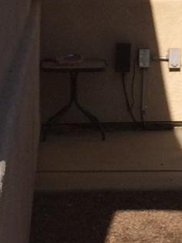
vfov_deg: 10.3
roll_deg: -0.3
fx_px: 1321
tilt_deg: -2.2
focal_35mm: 188
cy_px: -55
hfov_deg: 7.8
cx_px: 254
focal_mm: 4.15
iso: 32
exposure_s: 1/4115
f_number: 2.2
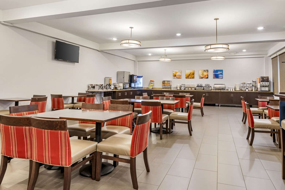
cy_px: 95
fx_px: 174
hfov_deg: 78.6
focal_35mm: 22
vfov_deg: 57.2
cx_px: 142
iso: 400
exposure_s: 1/8
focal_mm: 22
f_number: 11
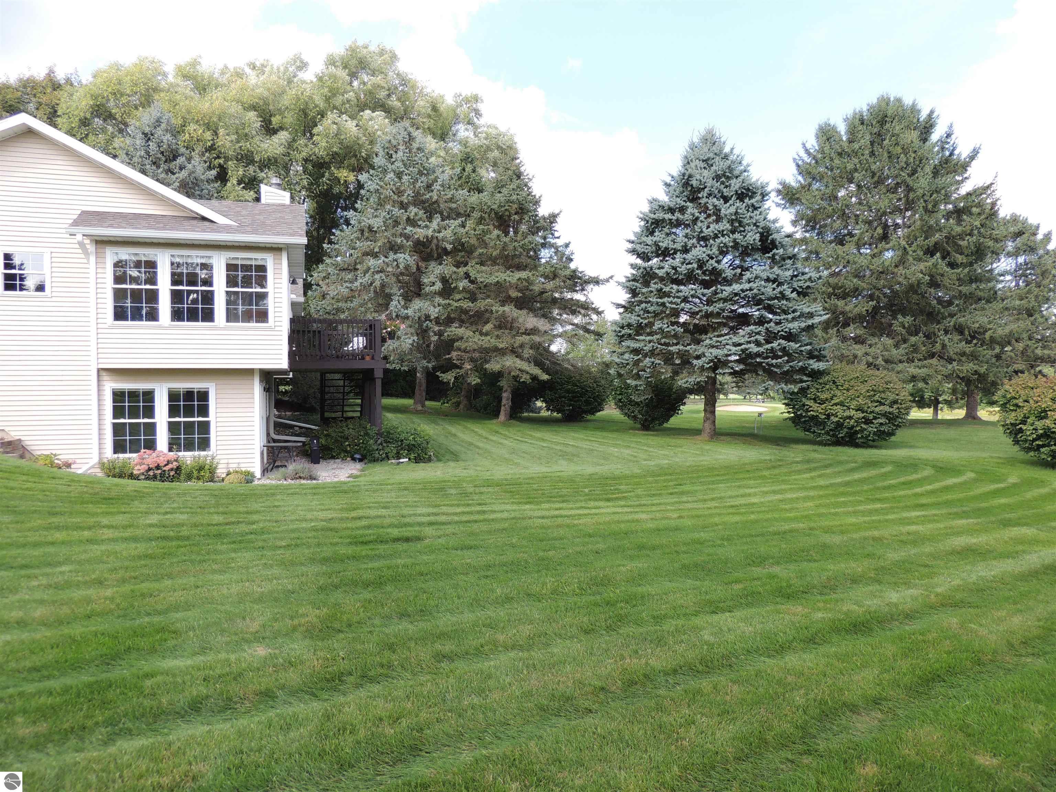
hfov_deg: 71.6
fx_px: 732
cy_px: 396
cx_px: 528
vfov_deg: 56.8
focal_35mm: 24
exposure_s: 1/320
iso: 100
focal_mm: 4.3
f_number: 3
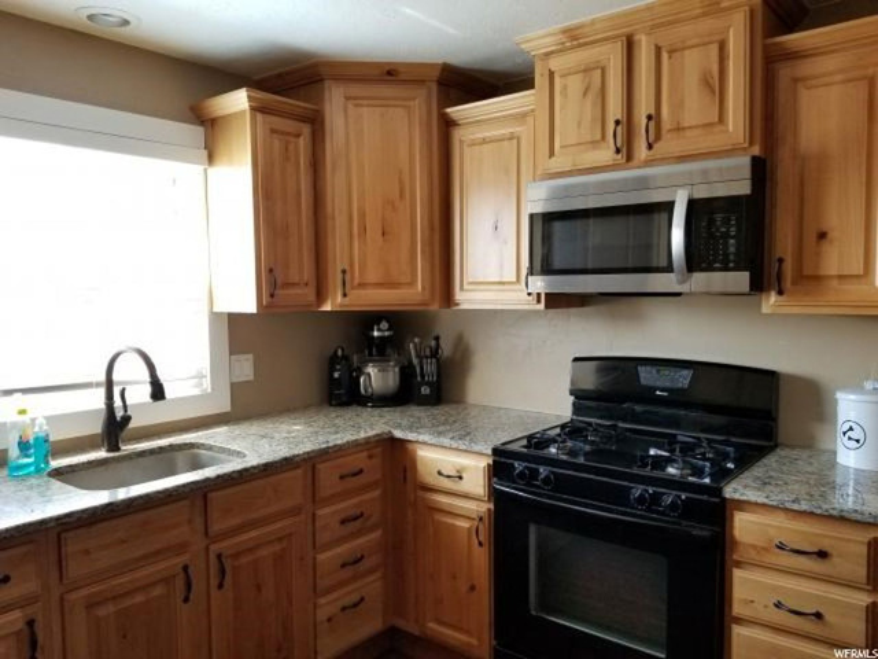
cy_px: 330
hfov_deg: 67.3
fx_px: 659
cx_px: 439
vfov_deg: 53.1
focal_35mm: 26
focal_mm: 4.3
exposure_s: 1/60
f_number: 1.7
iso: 125
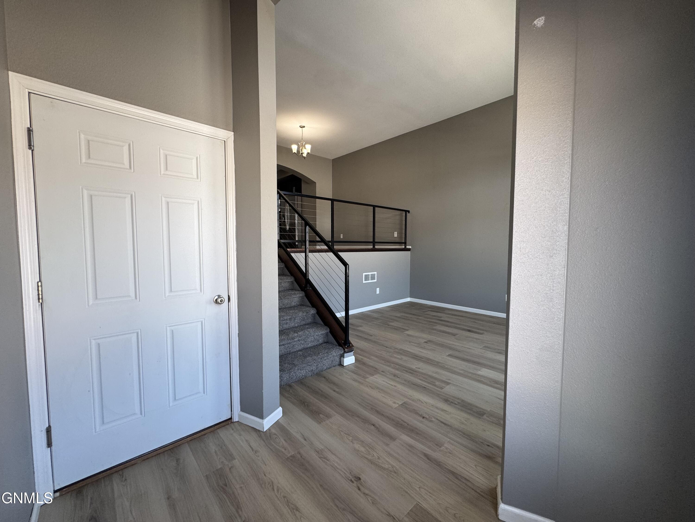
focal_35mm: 14
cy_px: 261
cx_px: 348
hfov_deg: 102.1
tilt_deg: -2.9
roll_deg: +0.4
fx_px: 281
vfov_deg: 85.7
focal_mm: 2.22
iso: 125
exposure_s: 1/120
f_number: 2.2
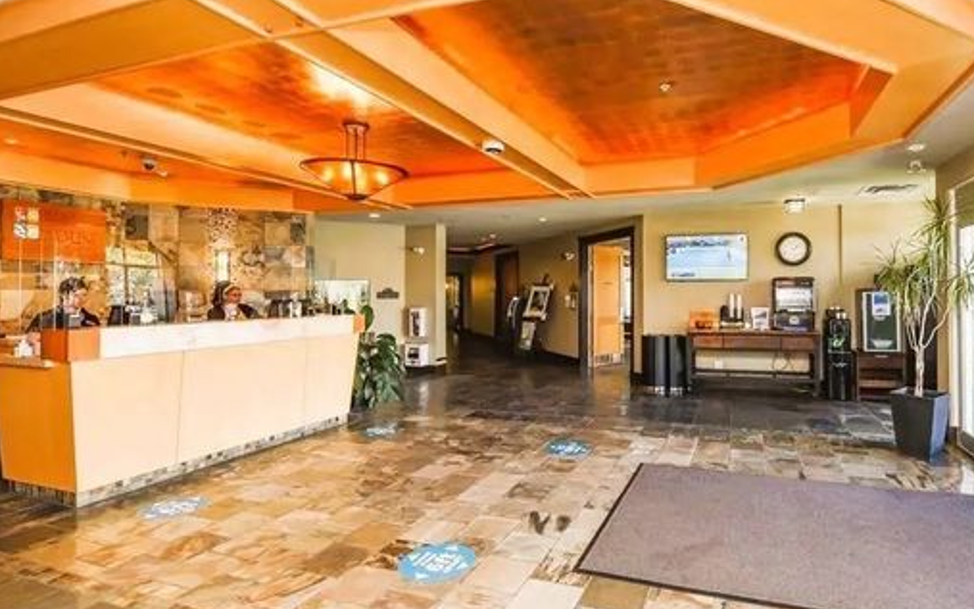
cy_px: 287
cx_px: 597
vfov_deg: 65.0
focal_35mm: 18
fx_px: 478
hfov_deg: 89.6
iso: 640
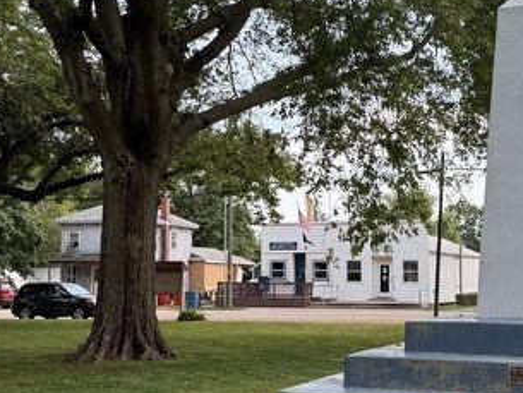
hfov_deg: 30.6
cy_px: 216
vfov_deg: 23.3
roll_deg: -0.7
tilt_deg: +3.8
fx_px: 952
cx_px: 309
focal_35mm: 63
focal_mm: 6.76
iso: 100
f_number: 1.78
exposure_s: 1/955
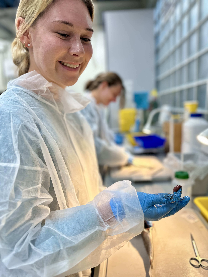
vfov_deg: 71.6
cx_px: 104
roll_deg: +1.4
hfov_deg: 56.8
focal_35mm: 24
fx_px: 192
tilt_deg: -8.5
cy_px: 138
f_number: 1.78
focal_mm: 6.86
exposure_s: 1/100
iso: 160
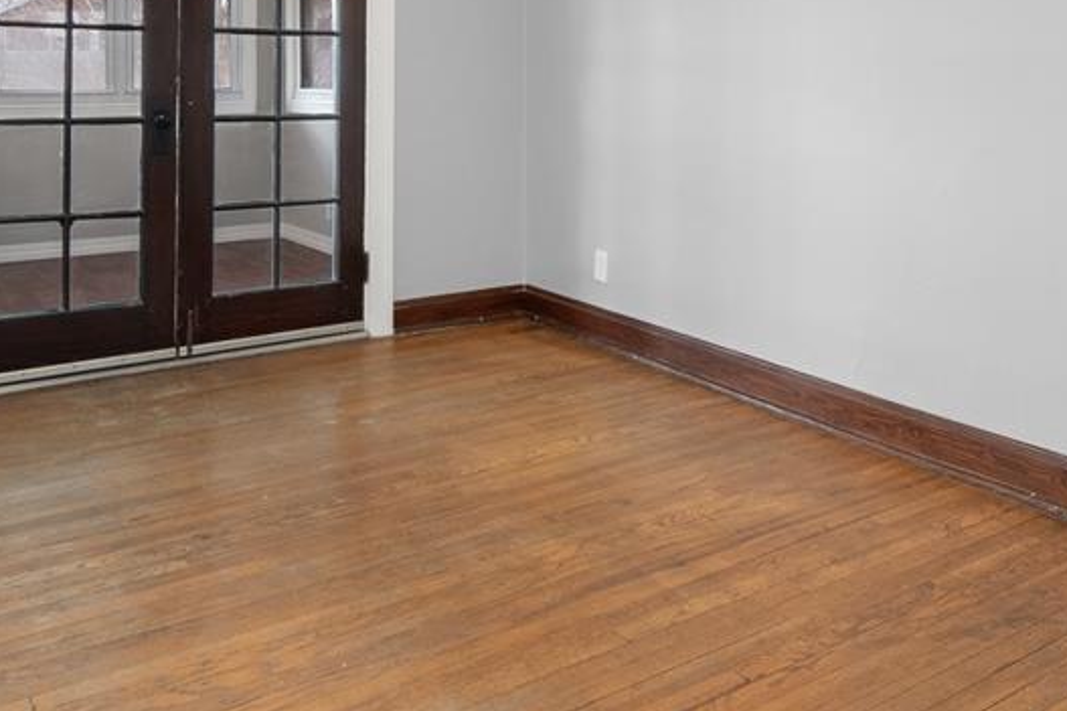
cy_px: 77
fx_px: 1037
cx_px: 510
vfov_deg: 35.7
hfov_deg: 54.4
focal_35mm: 35
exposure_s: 1/3
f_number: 8
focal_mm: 9
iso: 400
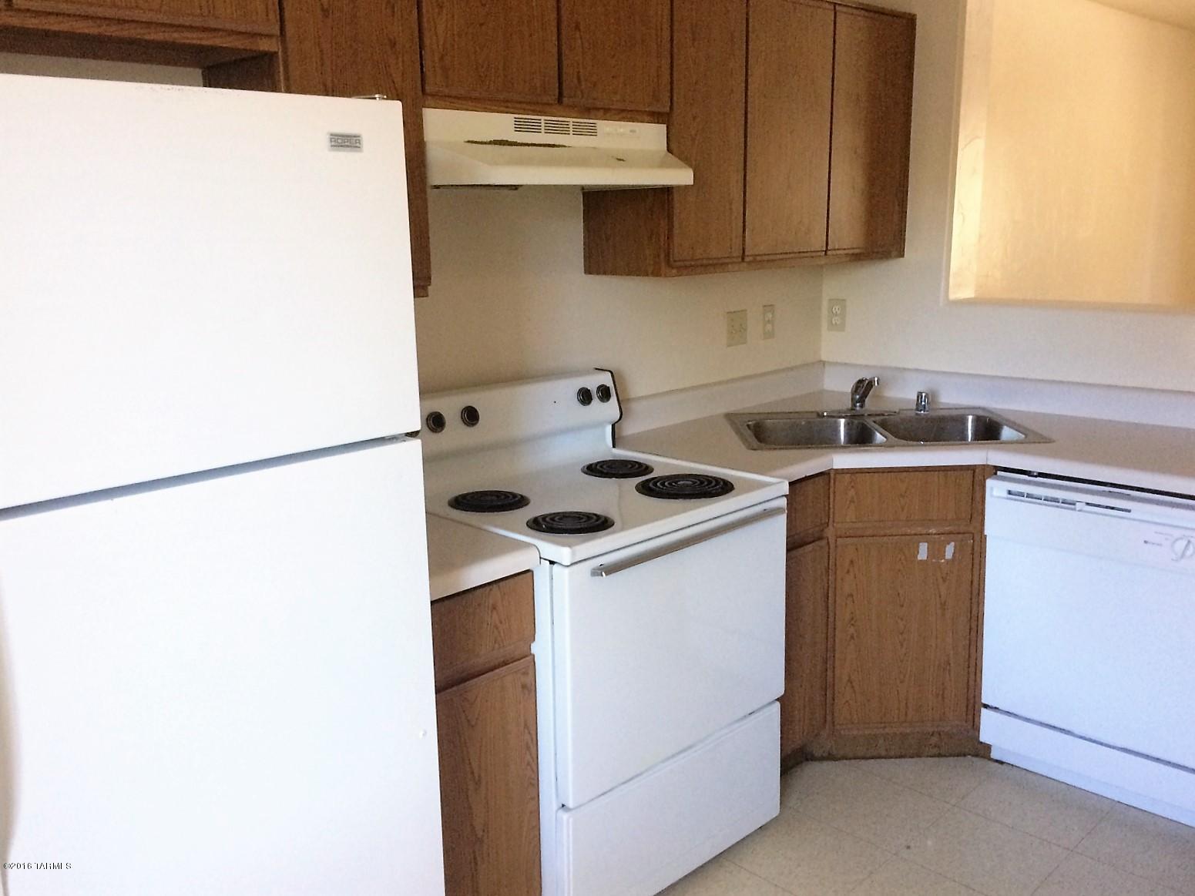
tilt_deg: -11.9
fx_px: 1001
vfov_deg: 48.2
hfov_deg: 61.7
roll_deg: +0.7
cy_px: 448
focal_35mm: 29
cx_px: 598
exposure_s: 1/30
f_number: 2.2
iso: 250
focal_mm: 4.15
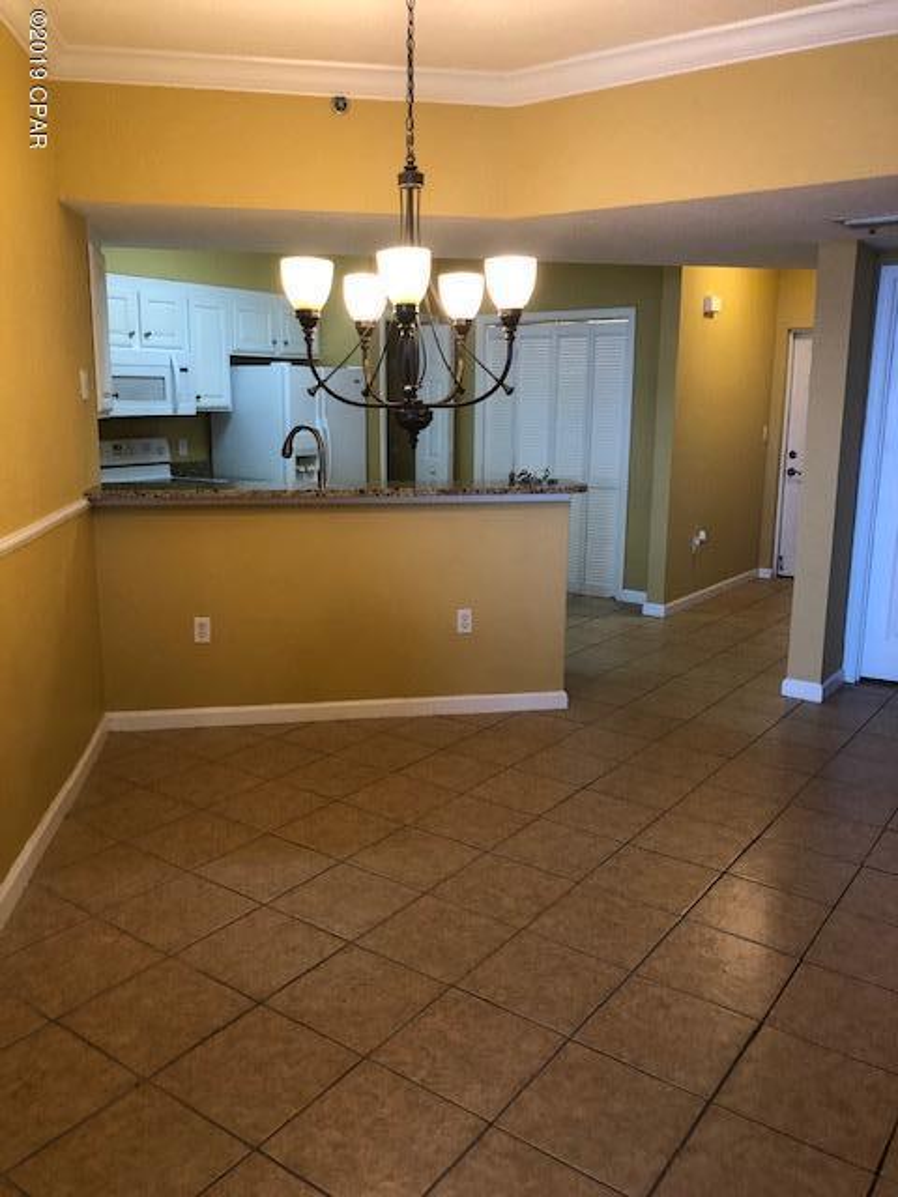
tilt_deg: -11.3
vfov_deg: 63.4
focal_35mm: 28
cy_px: 598
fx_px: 968
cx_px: 449
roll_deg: +0.7
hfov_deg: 49.7
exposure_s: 1/15
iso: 40
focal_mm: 4
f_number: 1.8
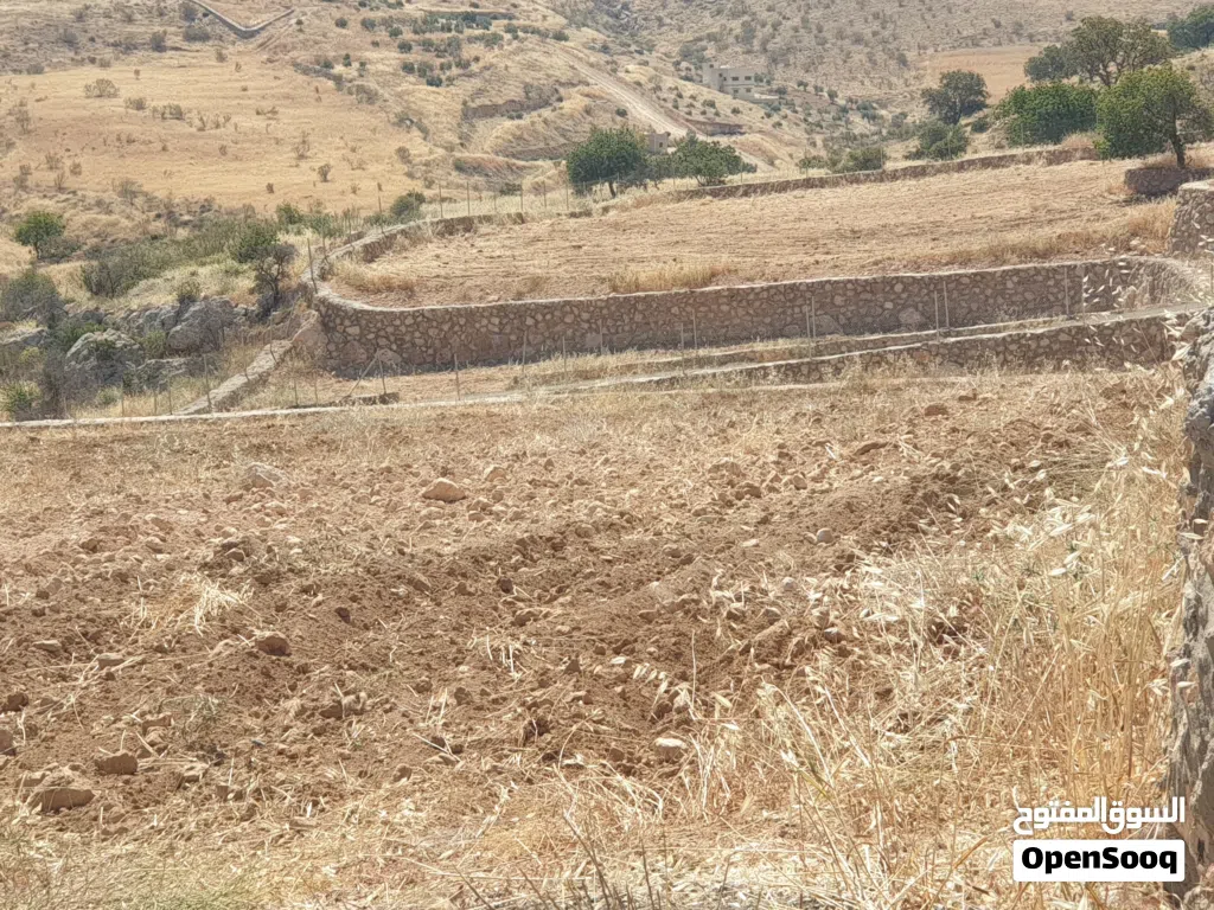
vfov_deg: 28.0
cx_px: 607
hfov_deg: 36.8
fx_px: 1824
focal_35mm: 52
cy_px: 455
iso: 100
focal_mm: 6
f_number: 2.4
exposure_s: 1/633
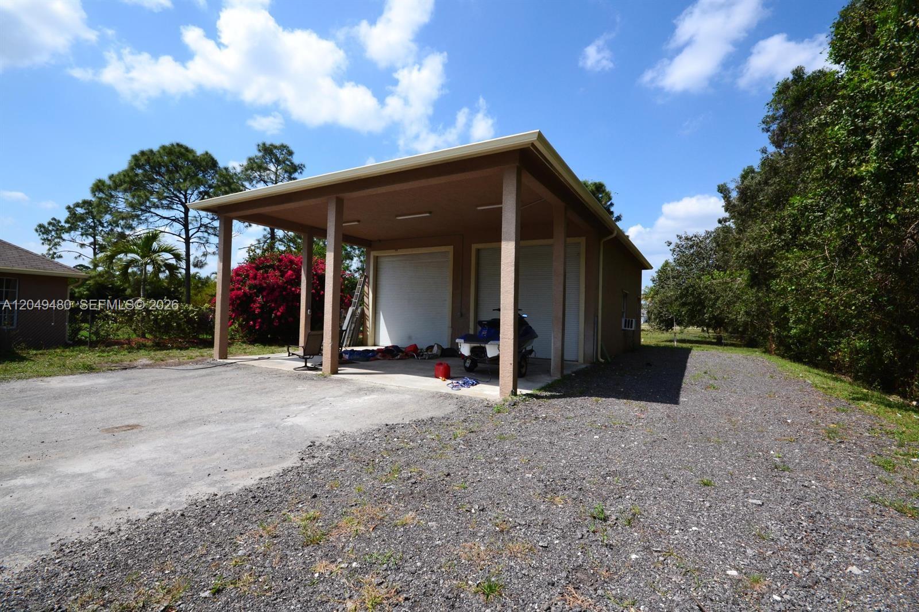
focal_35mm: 15
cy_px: 306
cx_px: 460
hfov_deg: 100.4
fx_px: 383
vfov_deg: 77.3
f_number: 11
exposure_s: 1/500
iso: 400
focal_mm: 10
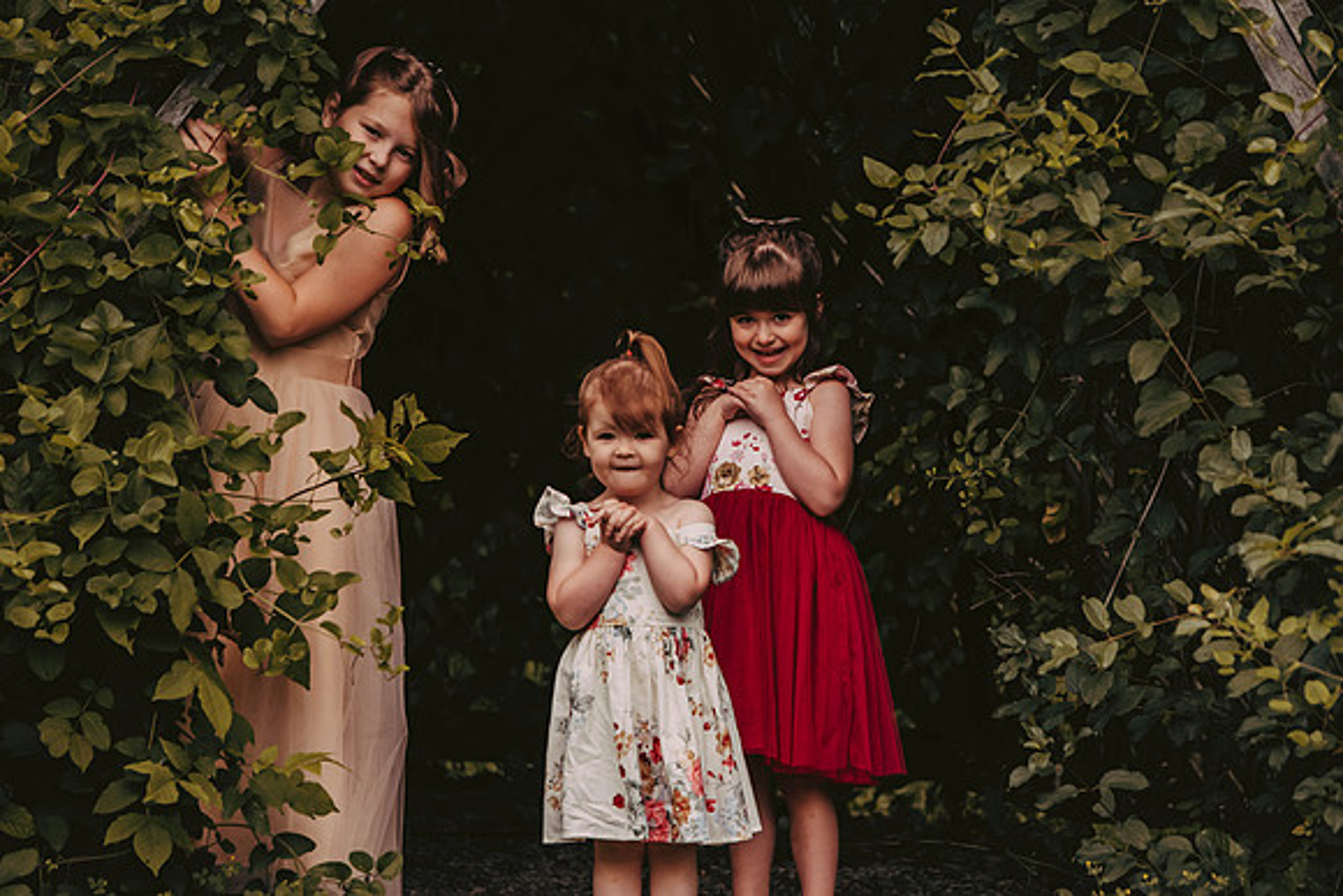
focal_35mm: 196
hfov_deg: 10.5
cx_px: 759
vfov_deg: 7.0
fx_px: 7302
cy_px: 451
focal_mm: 170
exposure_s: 1/2500
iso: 640
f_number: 2.8
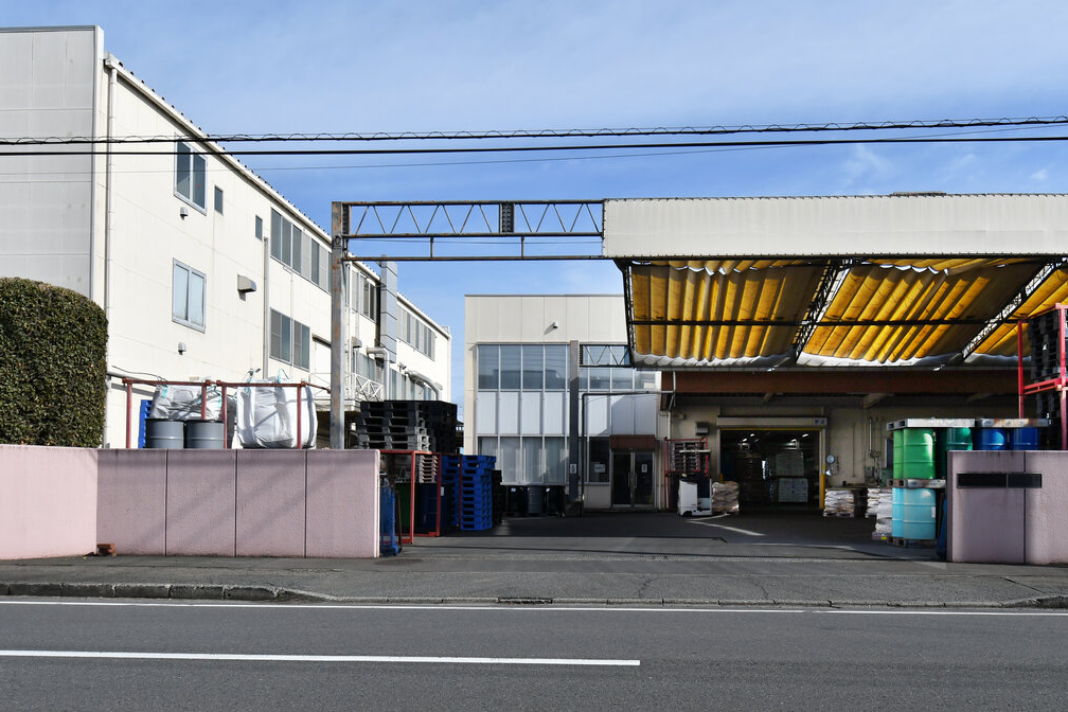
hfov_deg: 71.1
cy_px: 334
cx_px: 617
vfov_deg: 51.3
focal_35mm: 25
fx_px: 742
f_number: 8
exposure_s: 1/800
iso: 100
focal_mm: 14
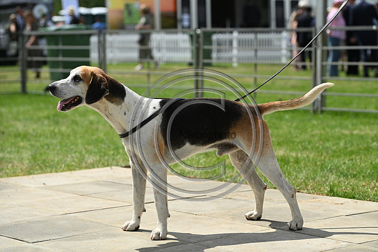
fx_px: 1071
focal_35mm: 102
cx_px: 189
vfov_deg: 13.4
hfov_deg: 20.0
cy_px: 126
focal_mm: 102
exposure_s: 1/1250
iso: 125
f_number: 4.5
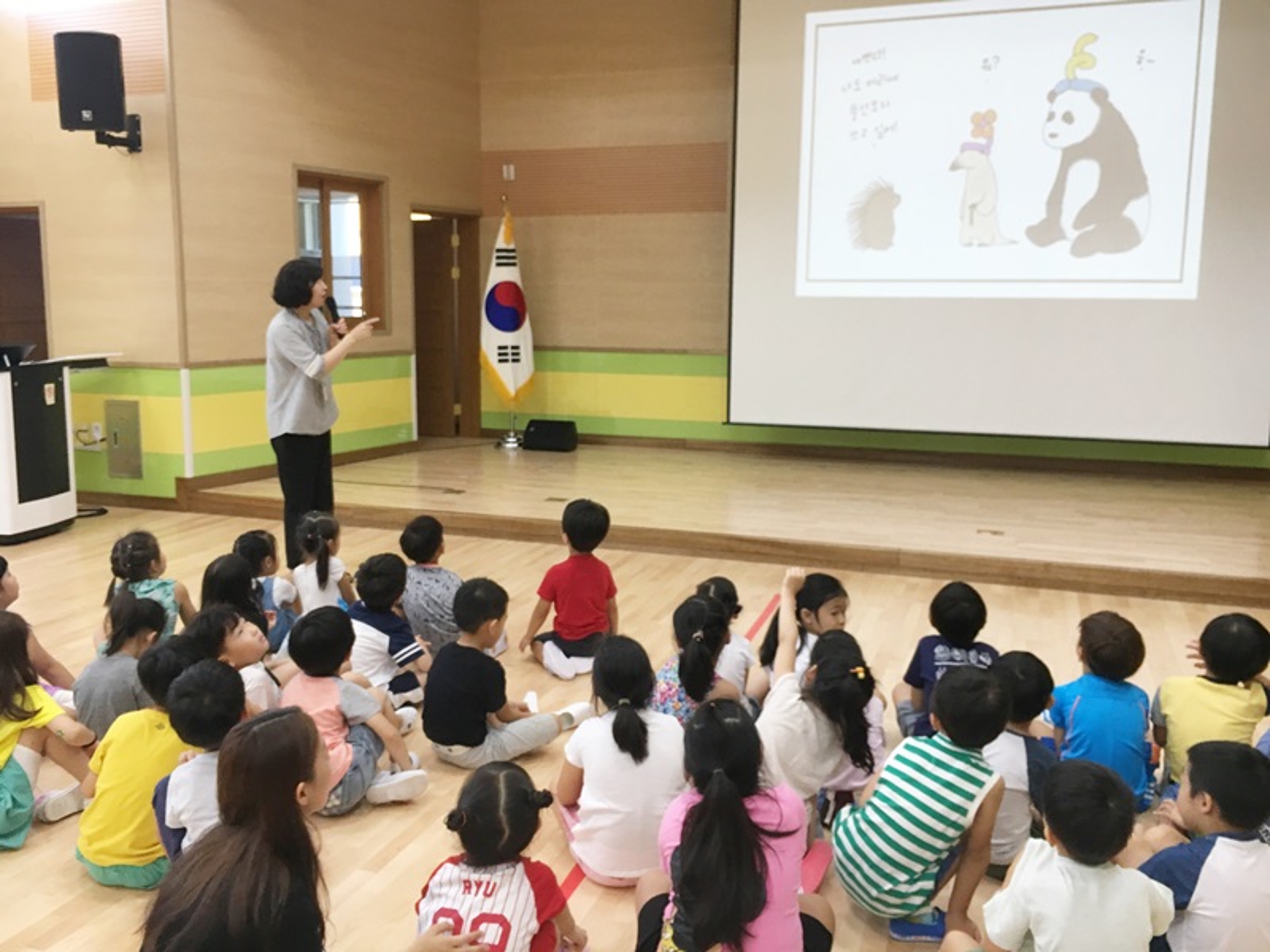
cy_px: 476
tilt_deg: -7.7
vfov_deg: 48.2
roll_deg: -0.7
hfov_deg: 61.7
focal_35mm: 29
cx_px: 635
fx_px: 1064
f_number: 2.2
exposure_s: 1/30
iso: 40
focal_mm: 4.15
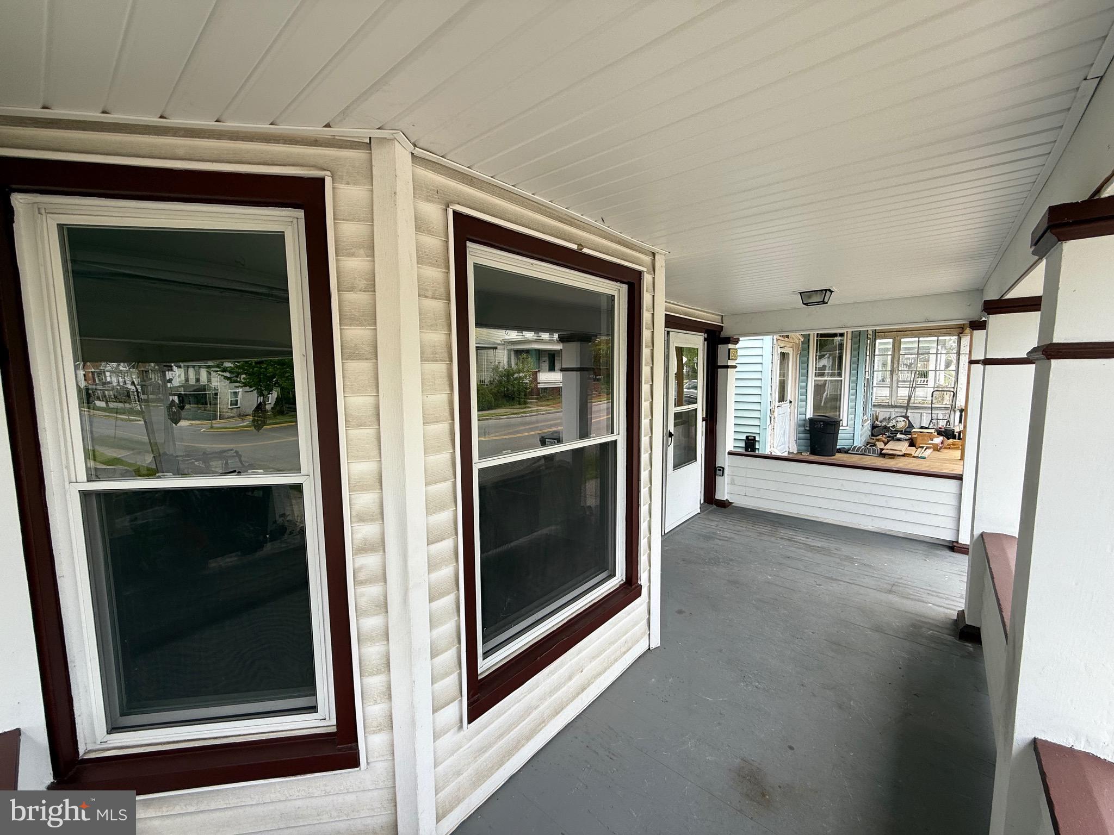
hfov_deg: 102.1
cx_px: 557
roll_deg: +0.6
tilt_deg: -5.7
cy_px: 418
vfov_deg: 85.7
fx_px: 451
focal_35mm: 14
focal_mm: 2.22
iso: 50
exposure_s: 1/212
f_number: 2.2
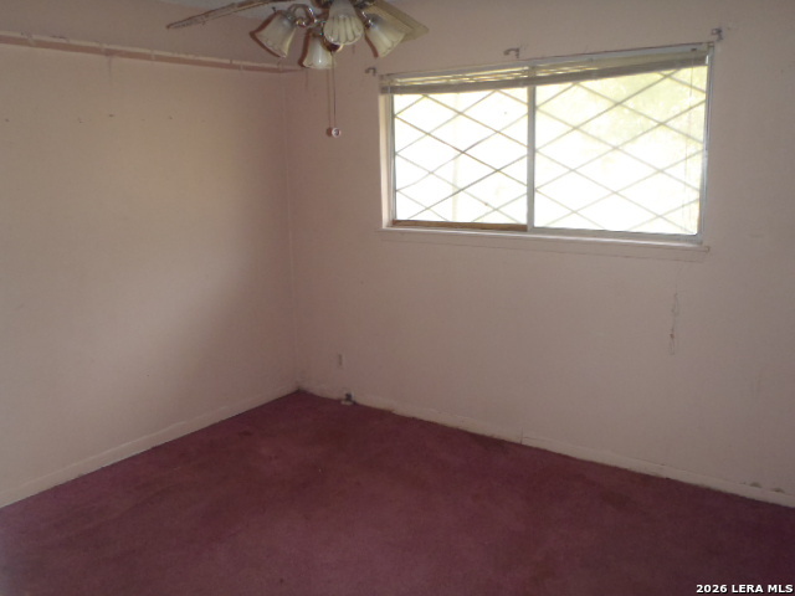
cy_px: 298
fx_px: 643
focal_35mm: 28
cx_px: 398
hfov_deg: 63.4
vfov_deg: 49.7
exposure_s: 1/30
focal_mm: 5
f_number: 3.9
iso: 250
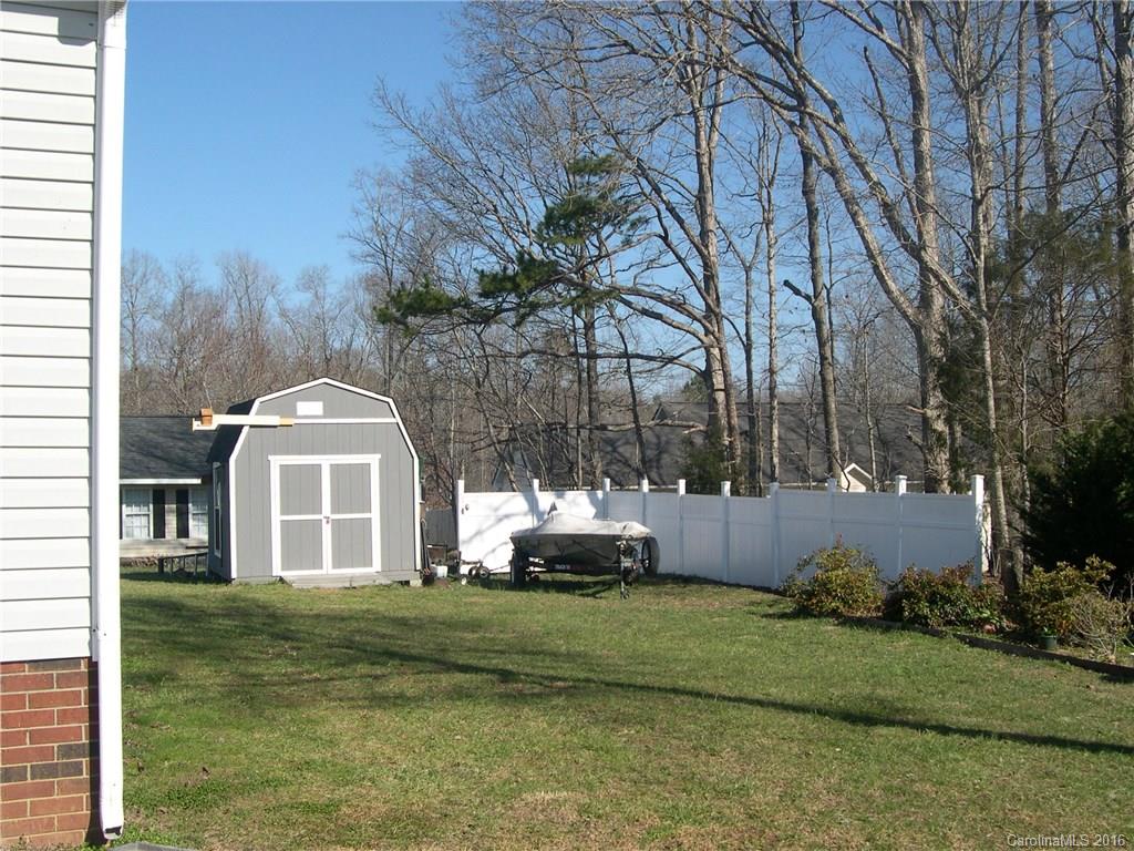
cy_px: 426
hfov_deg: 49.0
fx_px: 1245
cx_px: 567
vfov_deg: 37.7
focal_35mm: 38
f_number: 7.6
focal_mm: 8
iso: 100
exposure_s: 1/161
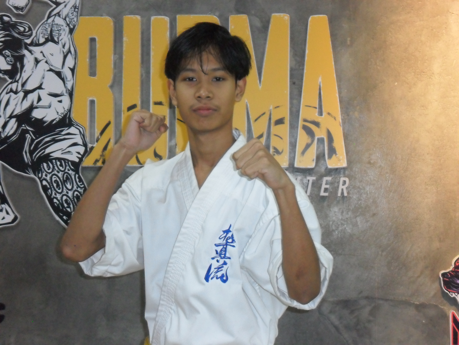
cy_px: 172
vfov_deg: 19.9
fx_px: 981
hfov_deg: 26.3
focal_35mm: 74
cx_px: 230
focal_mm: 13.2
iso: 400
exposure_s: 1/60
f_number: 3.9
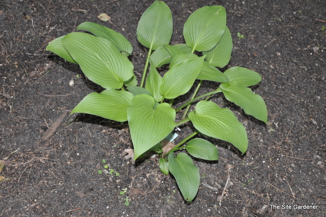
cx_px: 163
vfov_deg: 23.7
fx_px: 516
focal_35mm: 57
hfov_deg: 35.1
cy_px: 108
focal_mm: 38
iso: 800
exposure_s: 1/60
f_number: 4.5
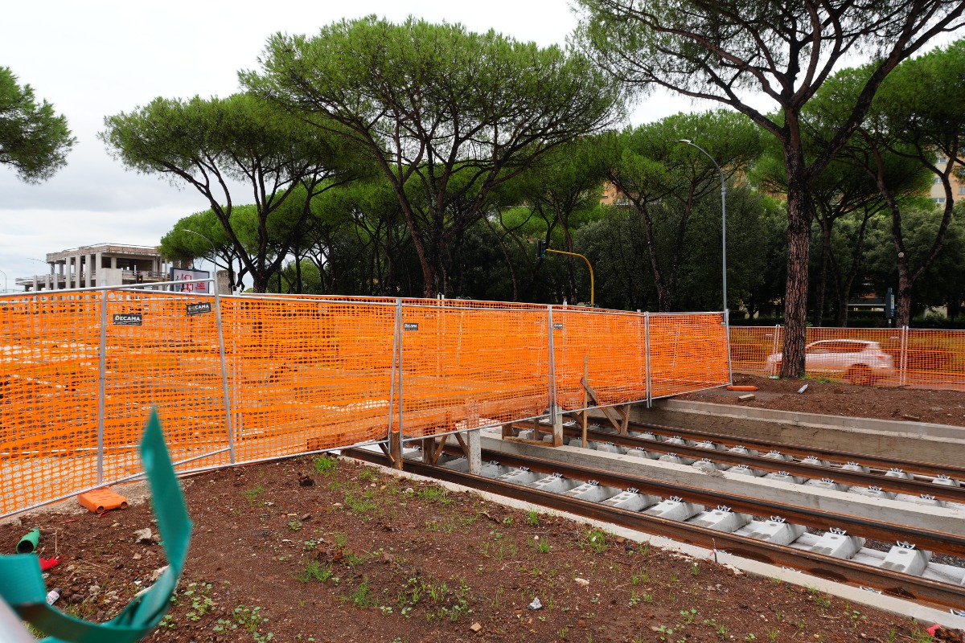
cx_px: 482
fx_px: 643
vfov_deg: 53.1
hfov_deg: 73.7
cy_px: 322
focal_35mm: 24
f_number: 6.3
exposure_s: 1/100
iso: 100
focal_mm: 16
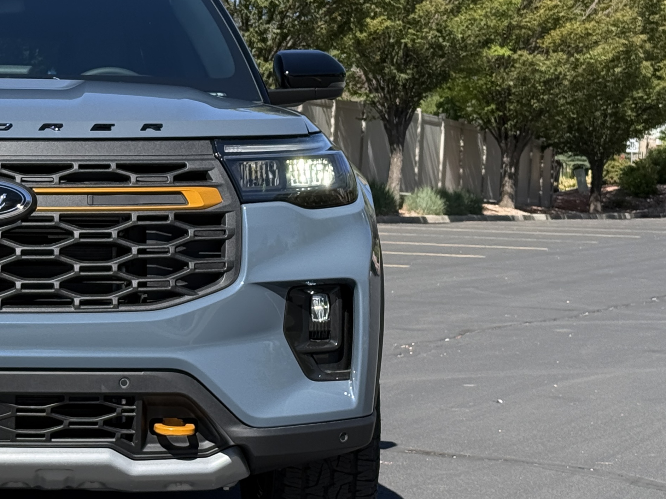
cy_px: 163
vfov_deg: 14.8
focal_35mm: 100
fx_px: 1924
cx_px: -26
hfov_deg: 19.0
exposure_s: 1/3534
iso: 100
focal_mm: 6.76
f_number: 1.78
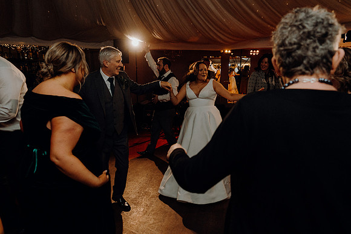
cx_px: 176
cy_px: 117
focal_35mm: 24
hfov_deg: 73.7
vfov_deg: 53.2
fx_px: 234
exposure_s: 1/160
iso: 2500
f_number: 3.5
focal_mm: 24
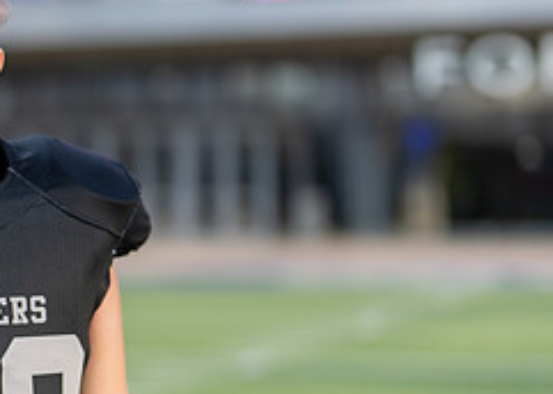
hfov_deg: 13.9
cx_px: -47
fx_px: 2230
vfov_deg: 10.1
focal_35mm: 142
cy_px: 254
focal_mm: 50
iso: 100
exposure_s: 1/2500
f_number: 1.2
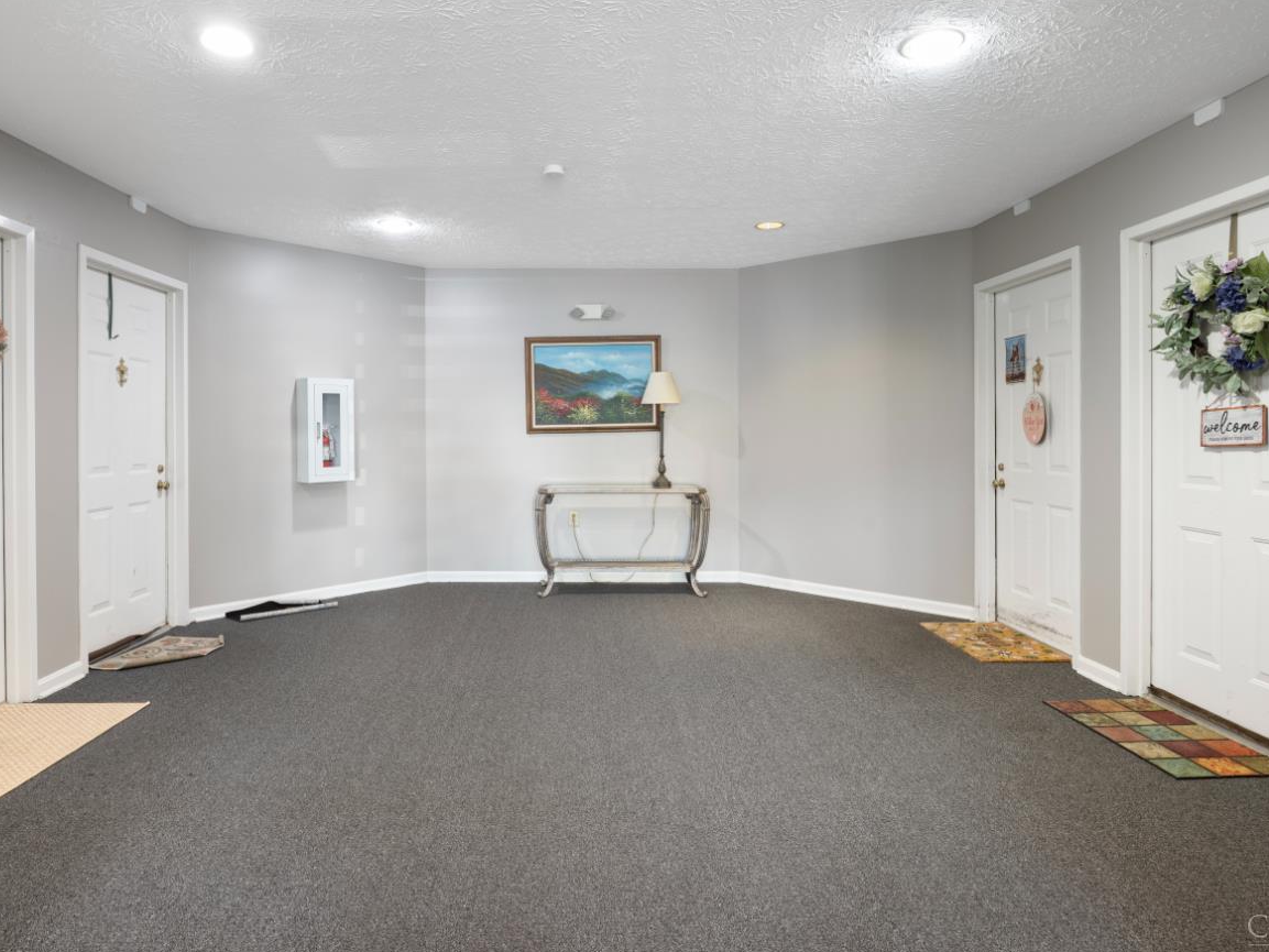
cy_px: 415
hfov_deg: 81.6
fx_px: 733
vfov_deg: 65.7
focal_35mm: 20
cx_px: 591
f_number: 8
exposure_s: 1/2
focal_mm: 16
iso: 400
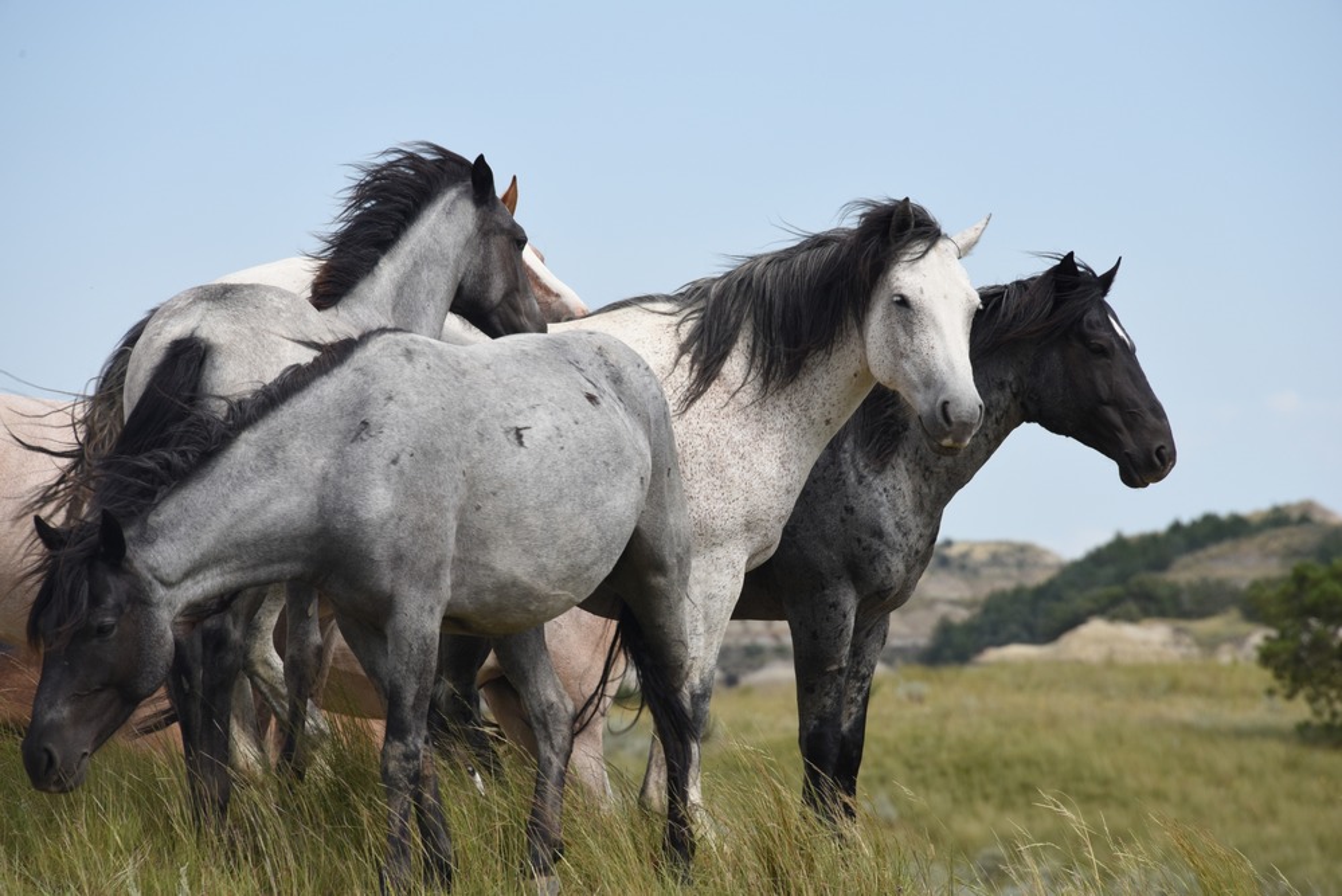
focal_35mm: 300
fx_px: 11188
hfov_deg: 6.9
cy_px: 448
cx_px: 671
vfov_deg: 4.6
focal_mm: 300
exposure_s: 1/500
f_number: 11
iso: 320
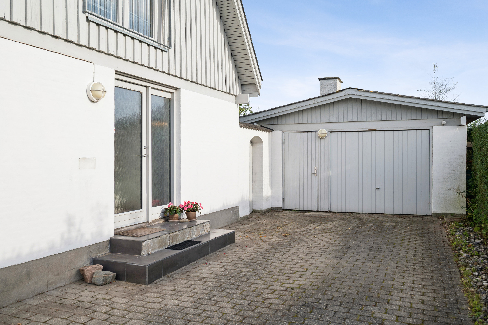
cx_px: 244
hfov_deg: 61.9
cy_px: 162
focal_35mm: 30
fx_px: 407
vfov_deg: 43.6
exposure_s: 1/320
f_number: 6.3
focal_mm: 30
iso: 100
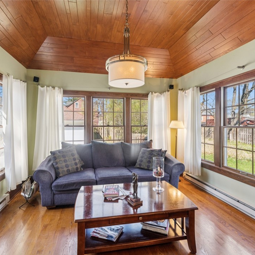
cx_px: 123
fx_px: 150
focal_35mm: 18
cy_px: 128
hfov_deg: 80.7
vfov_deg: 80.7
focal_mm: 14
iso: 250
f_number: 5.6
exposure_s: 1/60
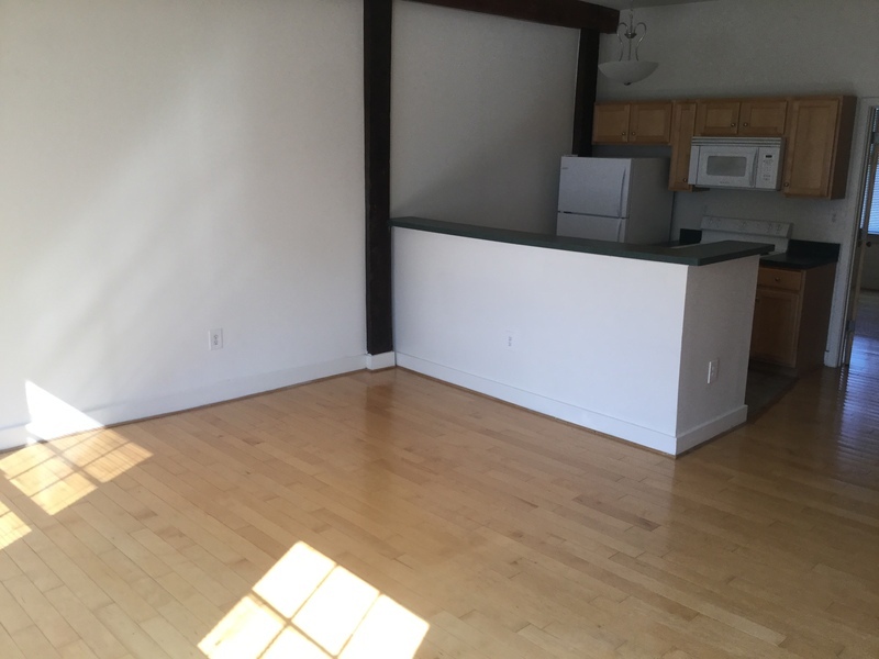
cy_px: 330
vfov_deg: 45.4
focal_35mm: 31
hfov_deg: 58.4
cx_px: 440
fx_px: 787
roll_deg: -0.7
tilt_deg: -14.5
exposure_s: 1/30
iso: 25
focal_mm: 3.3
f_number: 2.4
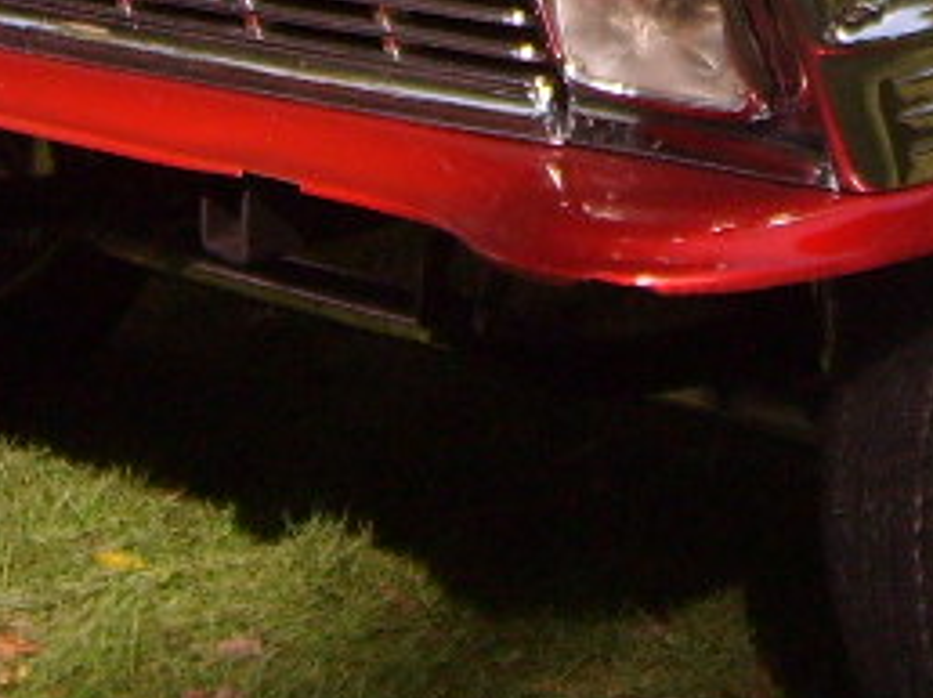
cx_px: 900
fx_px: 3743
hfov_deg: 14.0
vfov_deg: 10.1
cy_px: -495
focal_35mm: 139
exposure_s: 1/1000
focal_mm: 5.8
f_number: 2.8
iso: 100
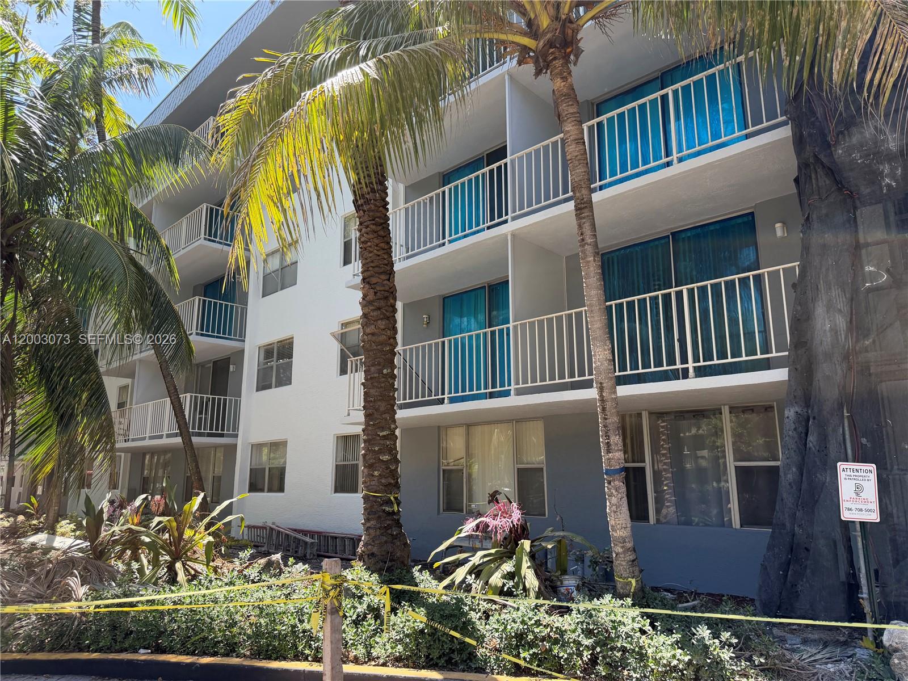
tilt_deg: +12.4
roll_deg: +0.1
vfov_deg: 56.8
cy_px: 340
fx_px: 630
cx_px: 454
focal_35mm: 24
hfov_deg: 71.6
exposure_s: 1/1075
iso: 100
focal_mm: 6.76
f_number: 1.78
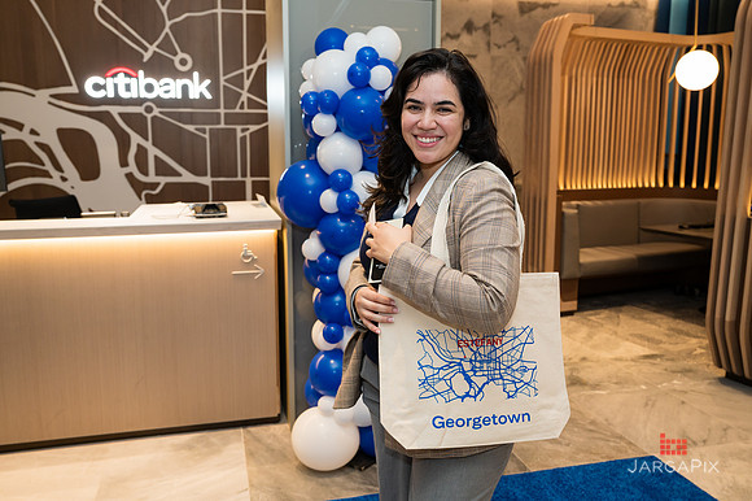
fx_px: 630
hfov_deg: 61.7
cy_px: 238
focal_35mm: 30
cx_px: 375
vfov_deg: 43.3
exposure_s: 1/160
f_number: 4
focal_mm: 28
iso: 640
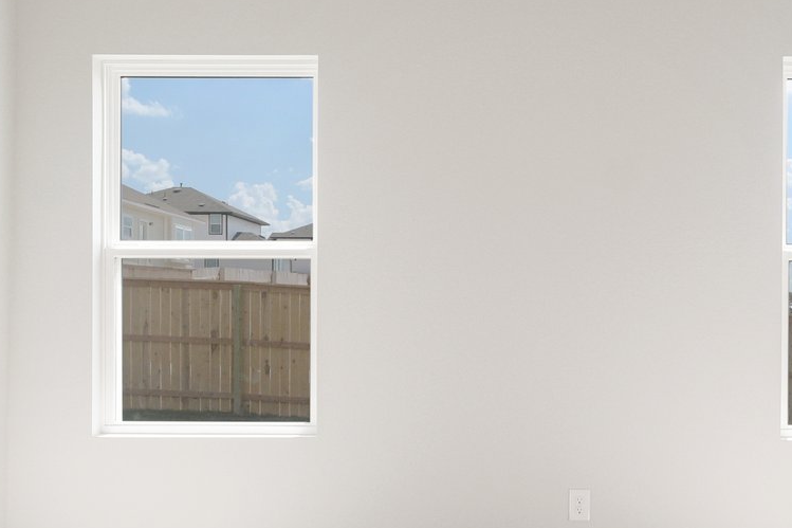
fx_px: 902
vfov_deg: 32.6
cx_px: 544
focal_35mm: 41
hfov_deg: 46.5
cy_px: 284
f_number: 8
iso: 400
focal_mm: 10
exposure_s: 1/100
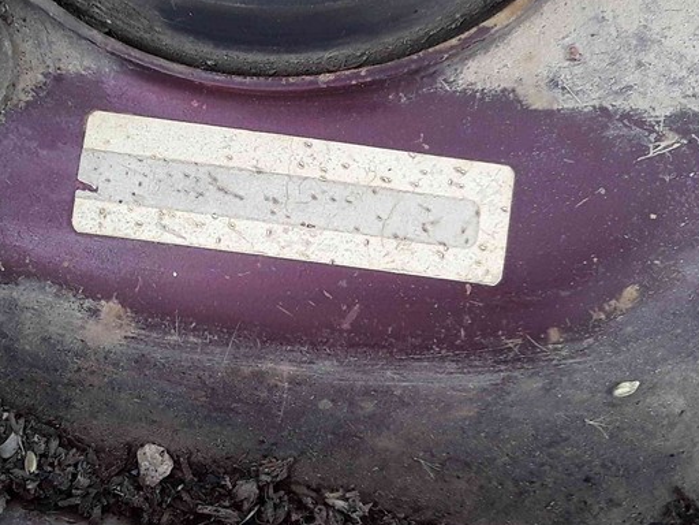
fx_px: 1252
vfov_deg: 23.6
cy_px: 279
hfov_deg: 31.2
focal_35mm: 62
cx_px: 347
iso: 40
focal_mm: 3.3
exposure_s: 1/132
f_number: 2.2
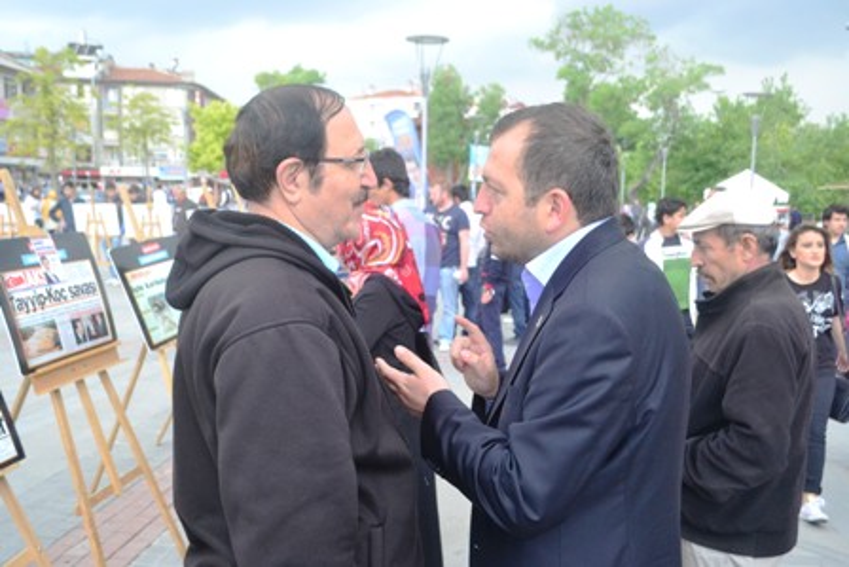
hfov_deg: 53.1
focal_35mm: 36
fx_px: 849
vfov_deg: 36.9
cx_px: 424
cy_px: 284
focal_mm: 24
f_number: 5
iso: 1100
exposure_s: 1/400
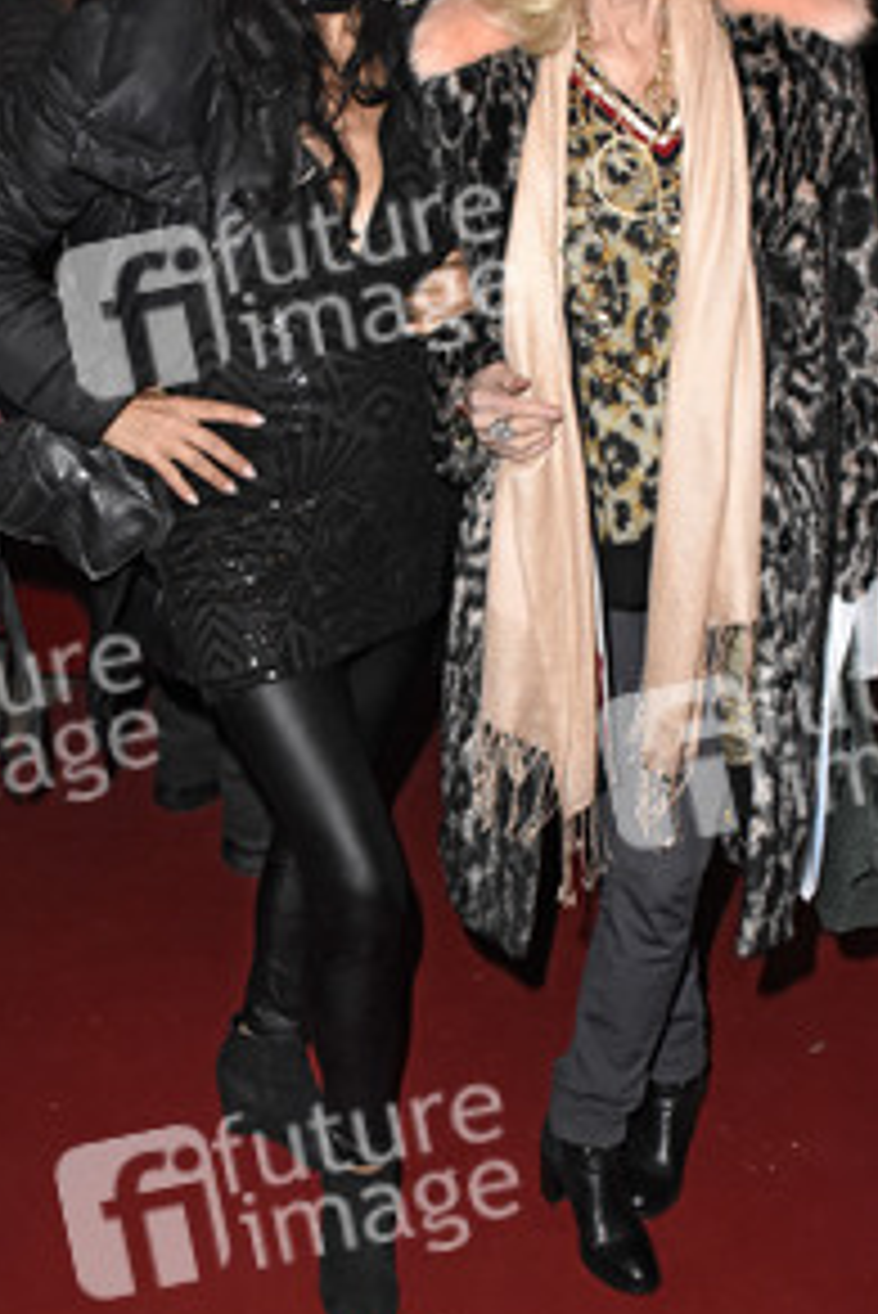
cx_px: 419
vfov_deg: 47.1
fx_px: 1498
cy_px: 518
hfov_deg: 32.7
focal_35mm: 41
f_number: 6.3
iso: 2500
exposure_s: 1/125
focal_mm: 20
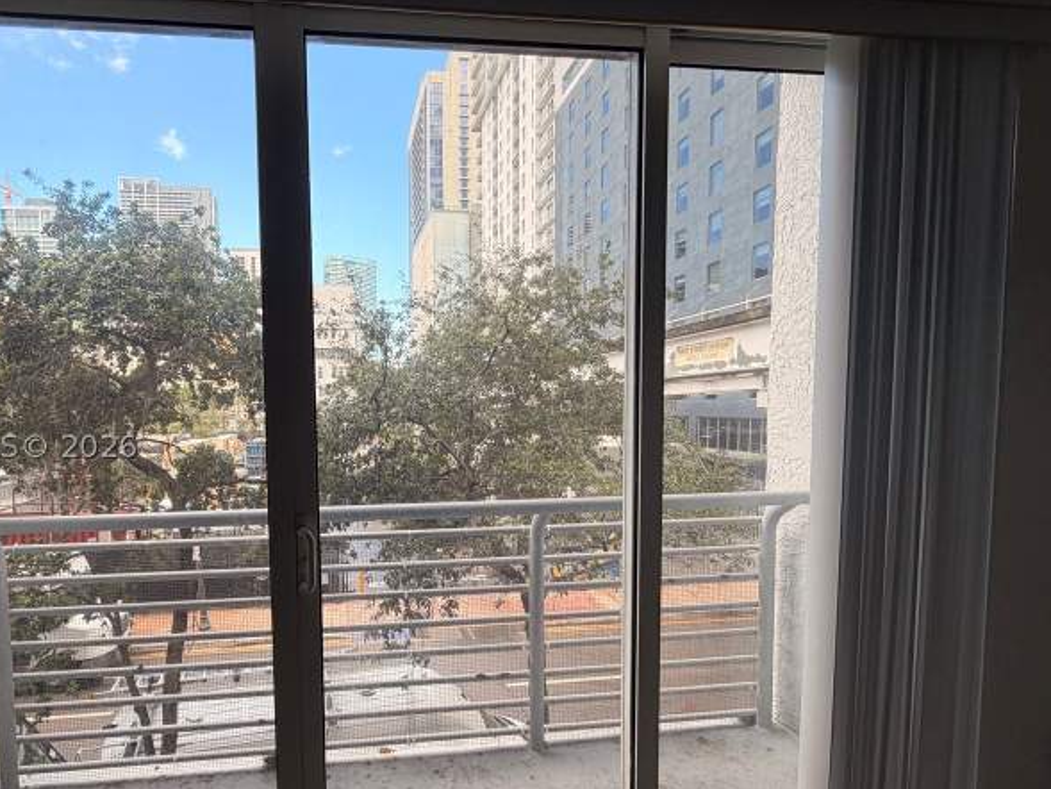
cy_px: 446
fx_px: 577
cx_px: 410
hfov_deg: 83.4
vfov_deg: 68.4
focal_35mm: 19
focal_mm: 2.22
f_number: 2.2
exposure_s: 1/151
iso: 40
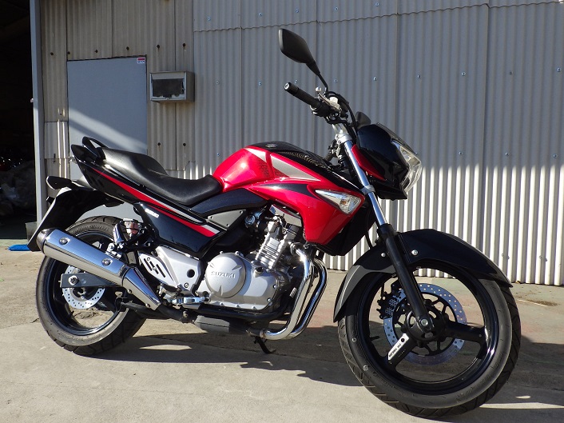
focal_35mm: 28
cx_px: 282
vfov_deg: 49.7
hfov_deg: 63.5
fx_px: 456
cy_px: 212
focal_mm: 5
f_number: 4.2
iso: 125
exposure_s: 1/640
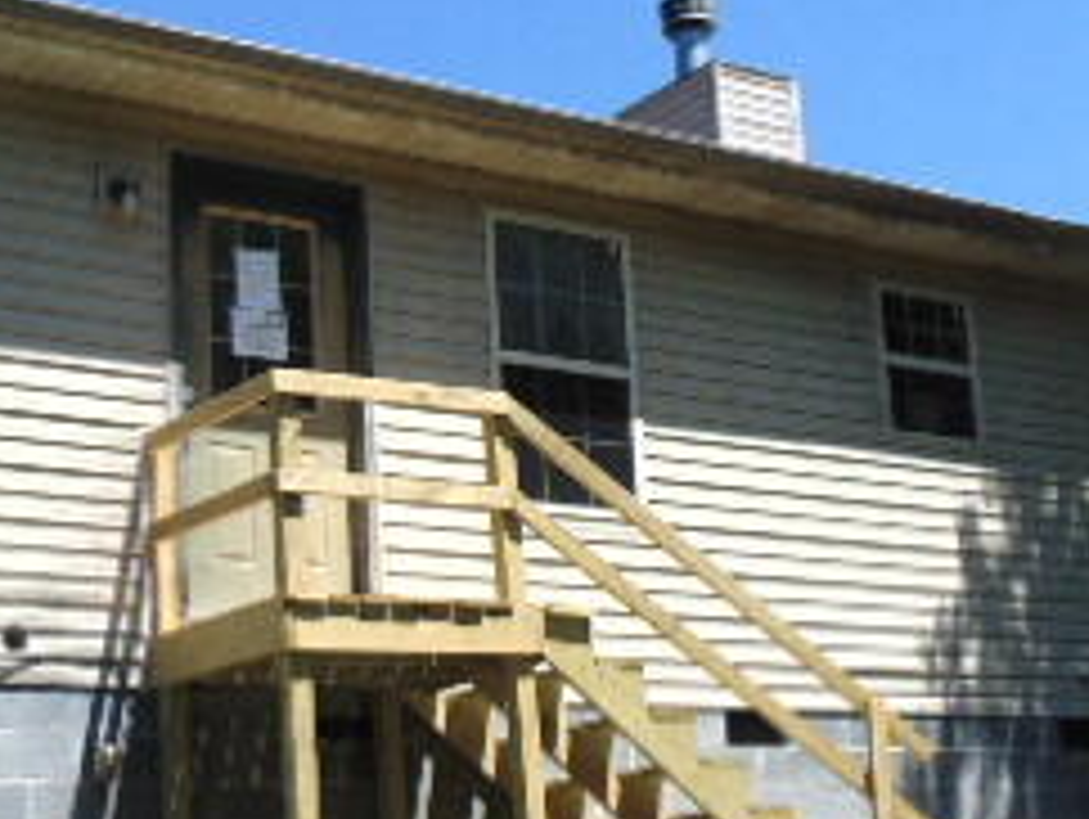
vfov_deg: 22.3
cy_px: 450
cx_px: 482
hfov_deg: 29.3
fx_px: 2078
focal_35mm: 66
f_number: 7.7
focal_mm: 4.5
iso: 80
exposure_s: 1/200
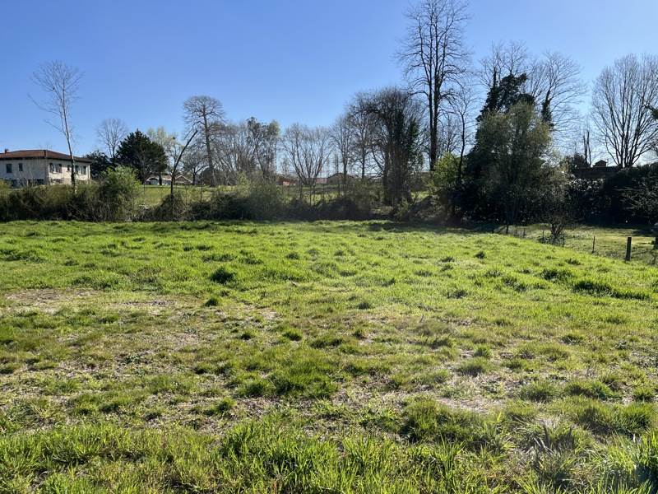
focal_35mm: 26
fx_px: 494
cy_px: 247
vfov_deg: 53.1
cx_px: 329
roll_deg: +0.3
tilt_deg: -6.2
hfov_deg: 67.3
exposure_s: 1/3135
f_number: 1.6
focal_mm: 5.1
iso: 50
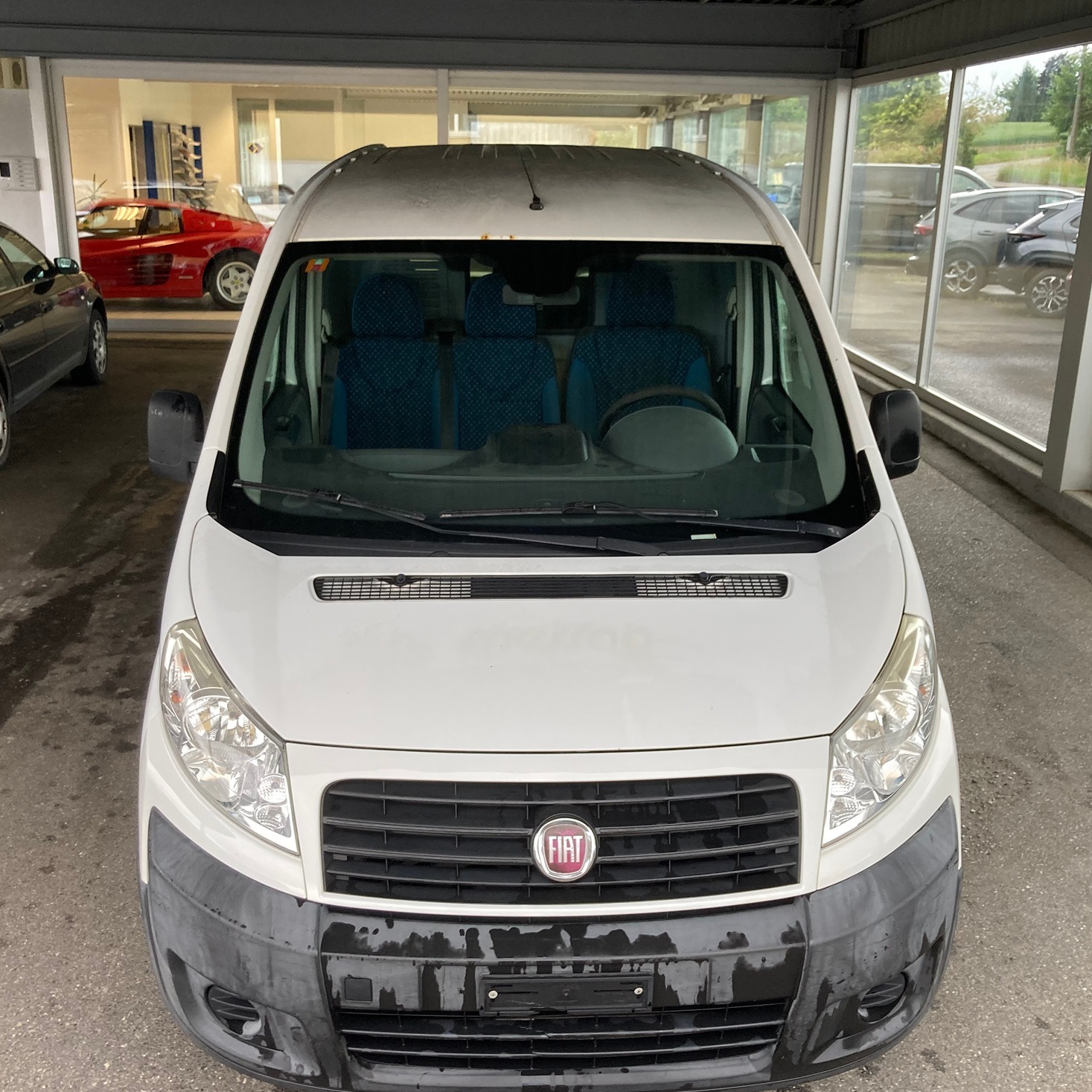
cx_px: 547
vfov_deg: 48.4
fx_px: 1213
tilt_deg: -19.6
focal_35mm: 34
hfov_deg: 48.5
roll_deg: -1.9
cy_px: 555
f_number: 1.8
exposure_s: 1/100
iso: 50
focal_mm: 3.99
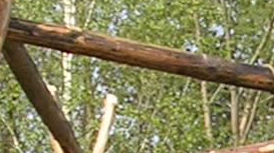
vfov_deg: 3.8
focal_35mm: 311
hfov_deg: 6.8
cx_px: 493
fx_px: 2258
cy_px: 435
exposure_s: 1/166
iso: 50
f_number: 5.6
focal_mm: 5.8
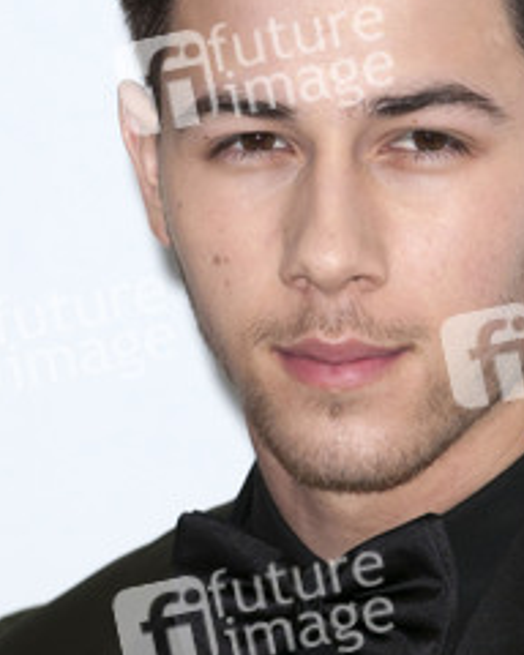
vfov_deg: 4.2
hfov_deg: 3.4
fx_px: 8855
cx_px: 334
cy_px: 207
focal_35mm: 457
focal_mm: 195
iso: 400
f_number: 6.3
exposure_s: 1/250
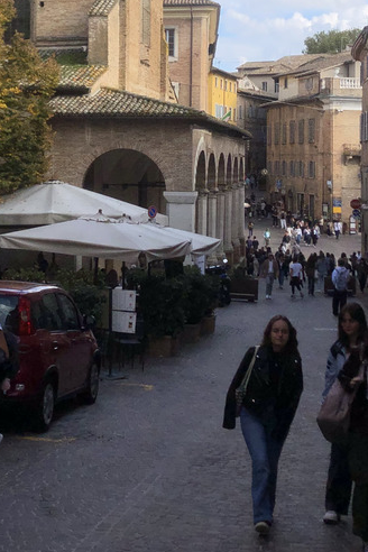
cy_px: 112
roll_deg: -1.1
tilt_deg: -0.7
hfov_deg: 19.1
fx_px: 1089
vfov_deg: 27.9
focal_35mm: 71
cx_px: 93
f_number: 1.8
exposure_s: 1/2825
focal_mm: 4
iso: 20
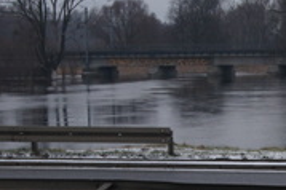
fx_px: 1699
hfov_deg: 9.4
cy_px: 222
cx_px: 396
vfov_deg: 6.4
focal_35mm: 214
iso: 400
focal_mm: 40
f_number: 7.1
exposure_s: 1/200
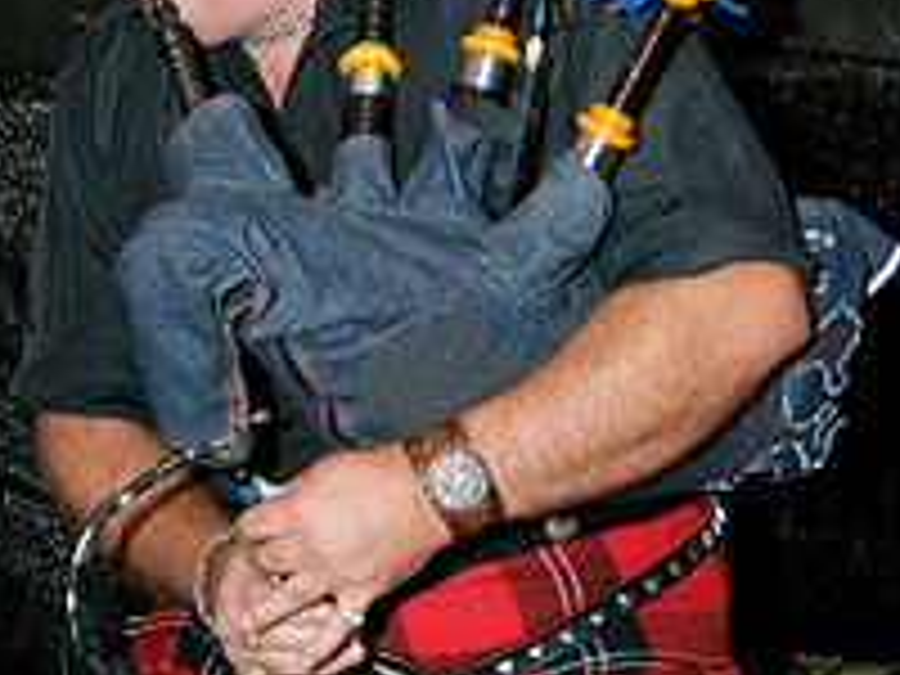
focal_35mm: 123
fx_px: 3198
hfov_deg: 16.0
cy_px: 400
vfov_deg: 12.0
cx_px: 396
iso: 500
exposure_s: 1/60
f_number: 5
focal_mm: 38
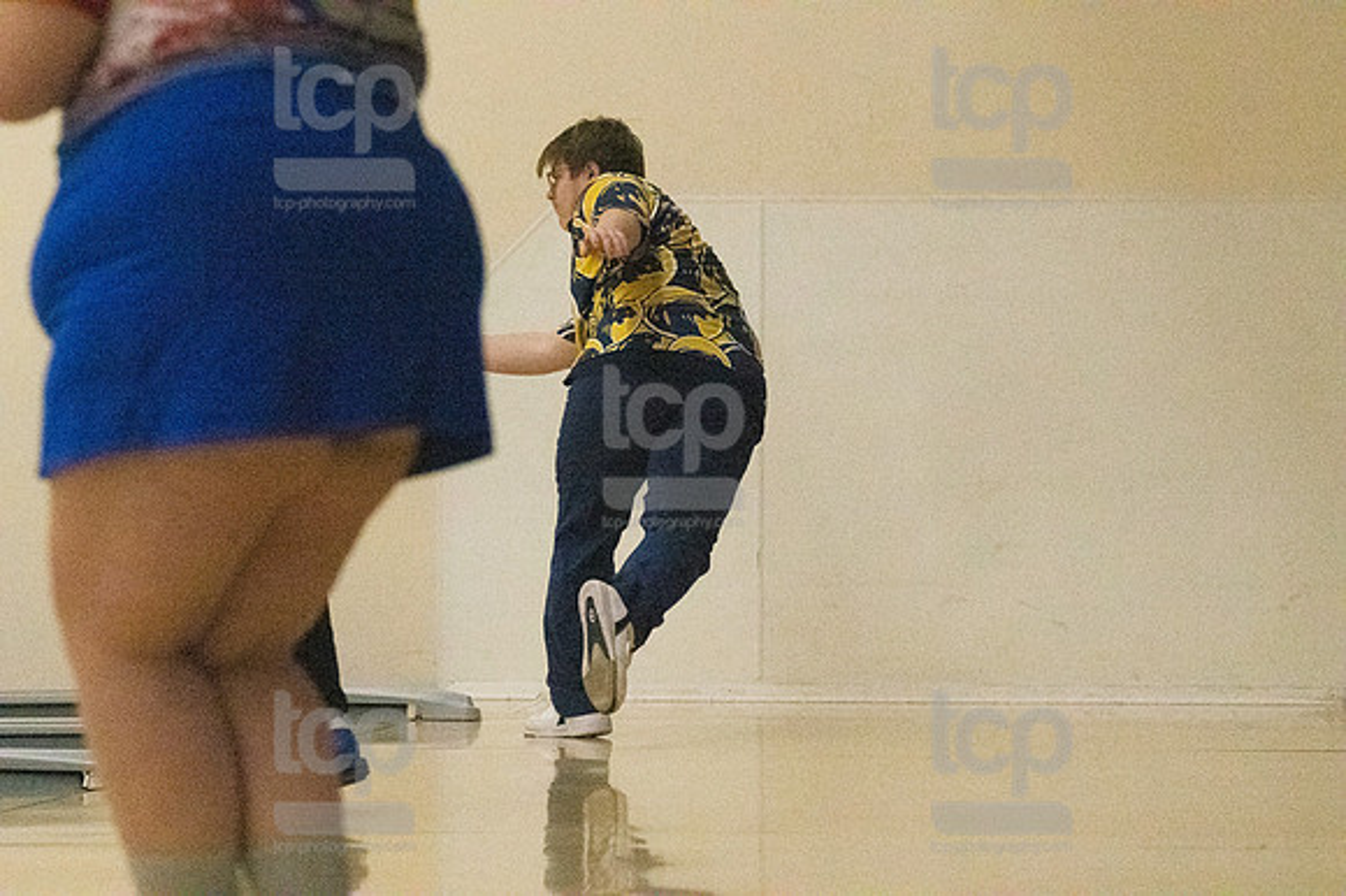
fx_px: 7548
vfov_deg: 6.8
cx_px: 673
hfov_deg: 10.2
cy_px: 448
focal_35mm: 202
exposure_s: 1/1250
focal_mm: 135
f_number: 4.5
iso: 10000
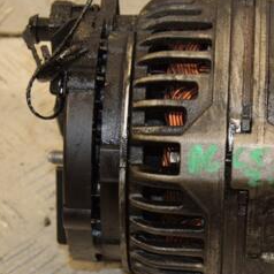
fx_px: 1496
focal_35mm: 167
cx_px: 234
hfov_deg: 10.4
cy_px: 172
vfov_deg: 10.5
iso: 800
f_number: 5
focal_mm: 52
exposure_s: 1/125
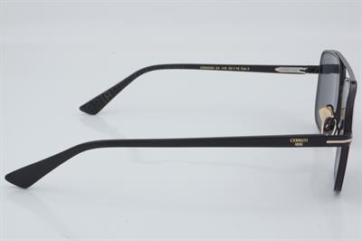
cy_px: 120
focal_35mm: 75
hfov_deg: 27.0
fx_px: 754
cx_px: 181
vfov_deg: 18.2
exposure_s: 1/3
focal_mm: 50
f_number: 32
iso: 100
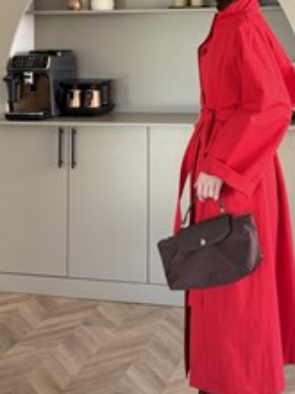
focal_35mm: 45
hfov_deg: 31.7
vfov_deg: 41.9
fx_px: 511
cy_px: 164
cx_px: 215
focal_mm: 6.76
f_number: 1.78
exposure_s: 1/121
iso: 160
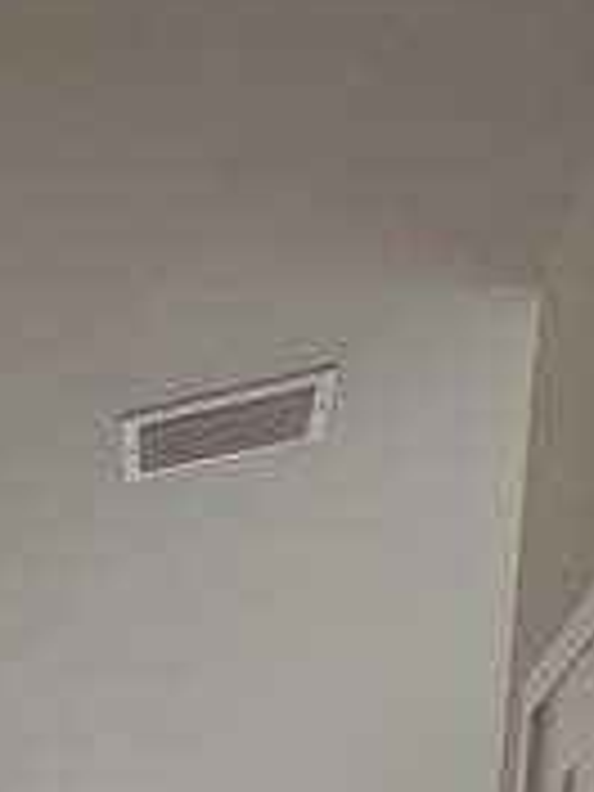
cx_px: -266
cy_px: 1382
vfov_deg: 23.0
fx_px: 1167
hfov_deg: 23.6
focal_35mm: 51
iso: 40
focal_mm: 2.22
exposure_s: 1/153
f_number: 2.2
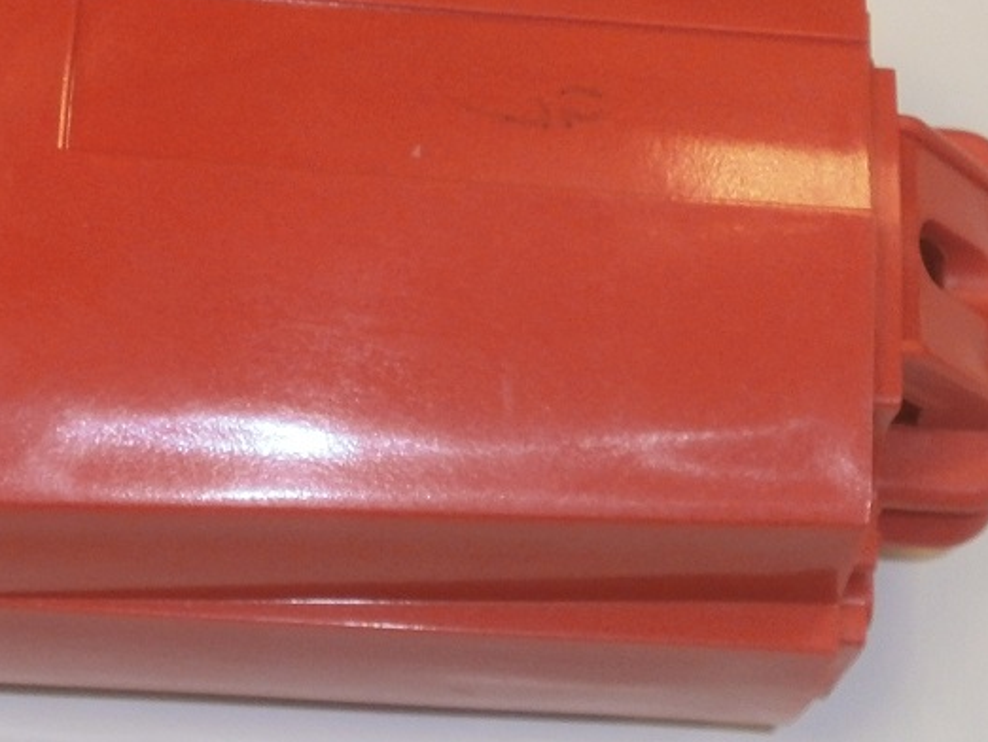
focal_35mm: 115
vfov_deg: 12.9
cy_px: 246
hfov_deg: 17.1
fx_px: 3284
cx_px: 324
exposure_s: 1/40
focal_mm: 8.1
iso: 125
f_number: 3.8
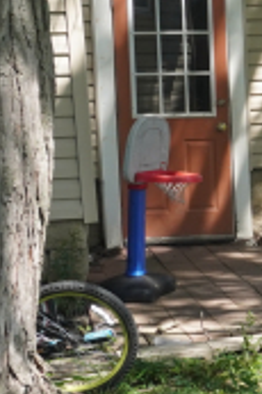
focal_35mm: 104
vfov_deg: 19.6
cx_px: 586
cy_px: 139
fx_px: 1138
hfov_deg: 11.4
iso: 320
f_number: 8
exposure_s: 1/160
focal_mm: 16
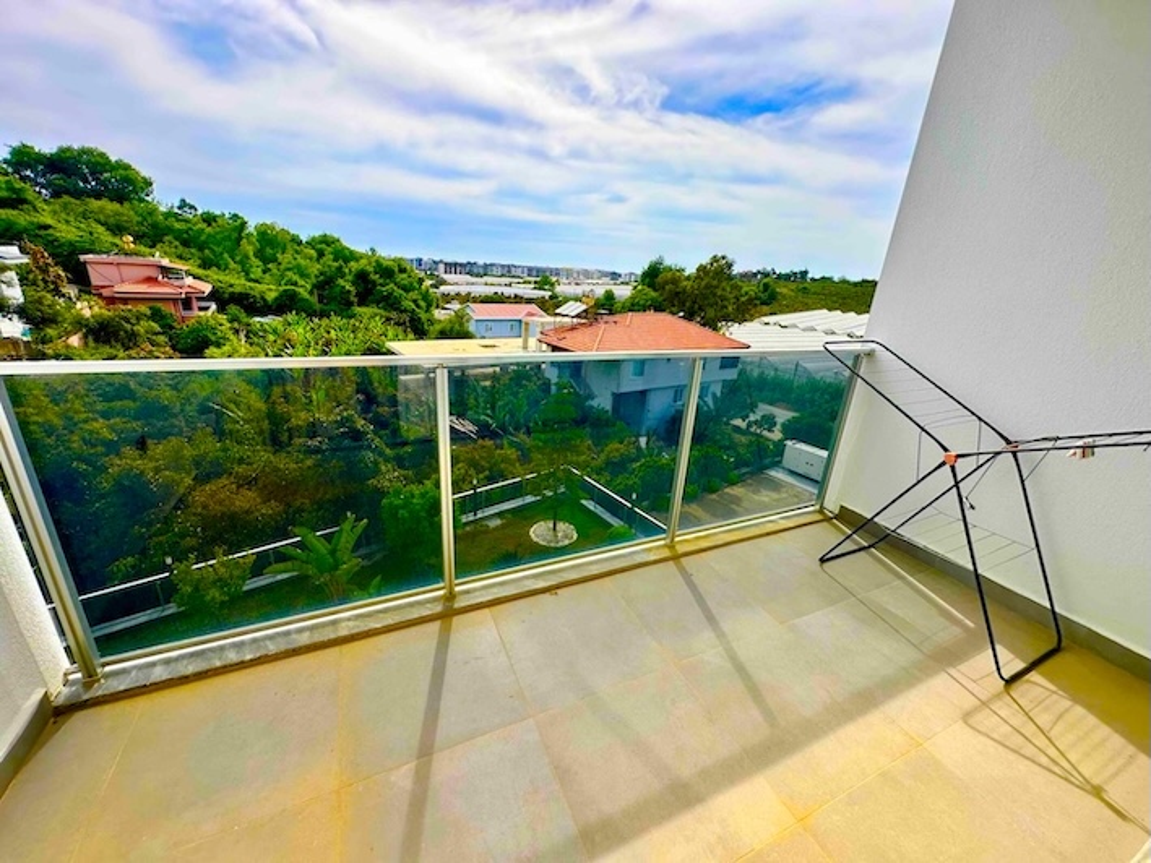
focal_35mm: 14
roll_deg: -3.4
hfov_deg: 102.1
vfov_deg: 85.7
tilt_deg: -19.0
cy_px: 432
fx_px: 466
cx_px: 576
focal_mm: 2.22
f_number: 2.2
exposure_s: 1/1033
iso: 50
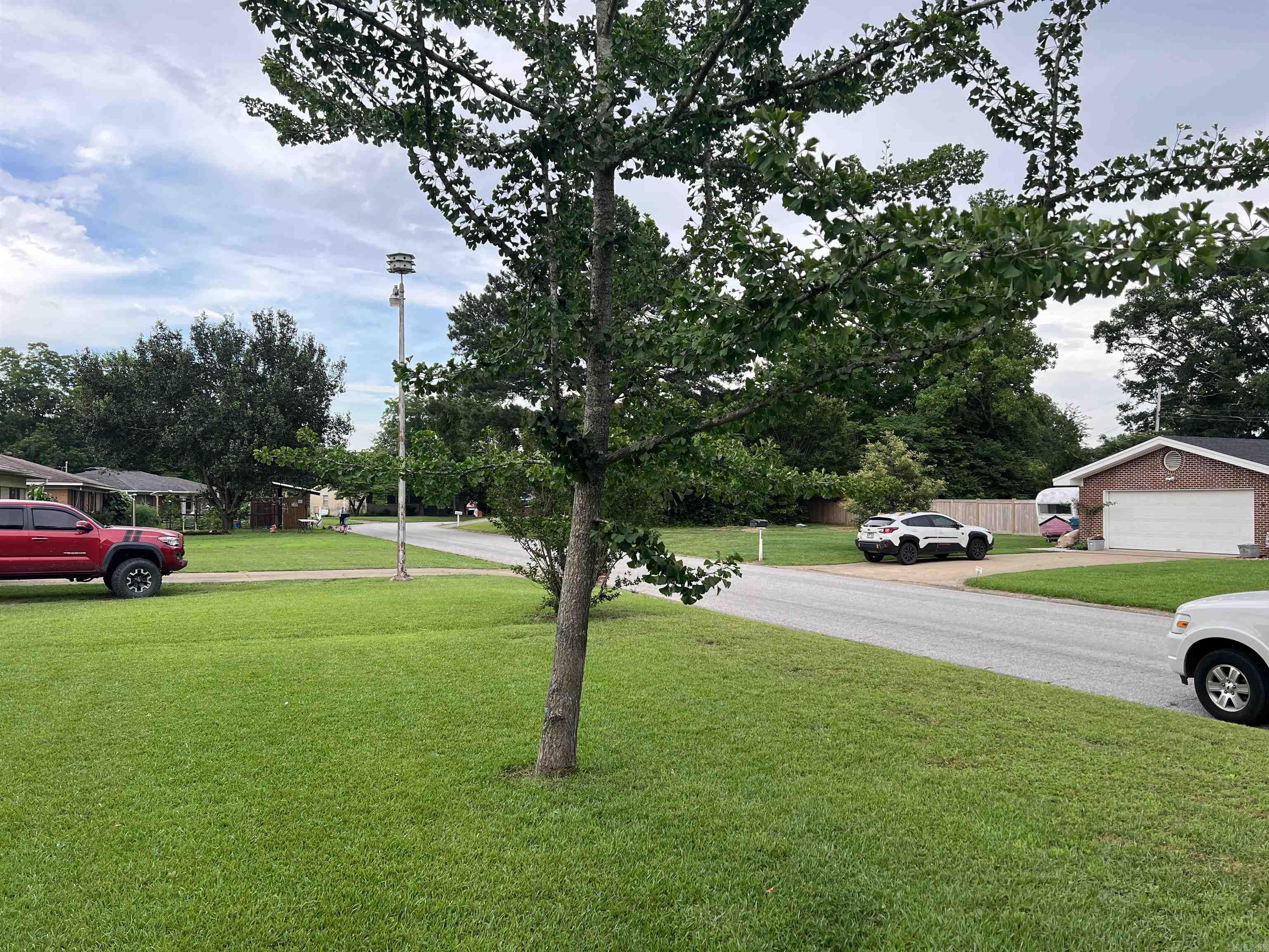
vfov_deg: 53.1
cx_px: 634
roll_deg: +0.6
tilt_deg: +2.4
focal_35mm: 26
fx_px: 953
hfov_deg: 67.3
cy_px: 476
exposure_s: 1/791
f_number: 1.5
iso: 50
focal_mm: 5.7
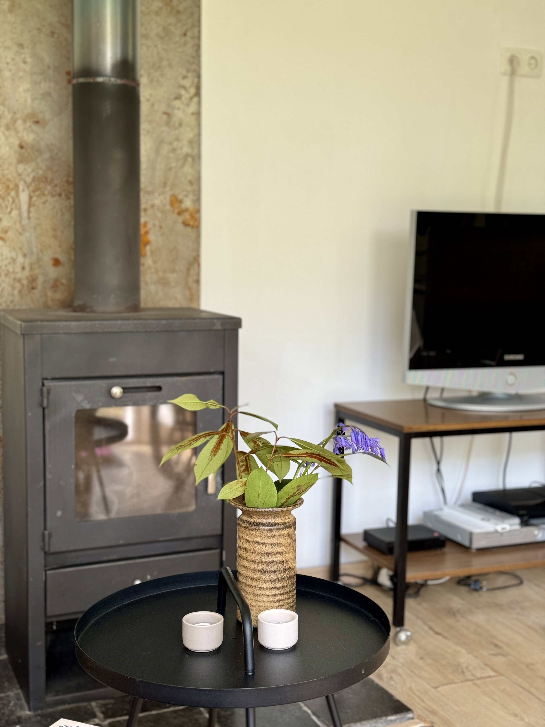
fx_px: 1008
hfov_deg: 30.3
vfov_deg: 39.7
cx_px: 272
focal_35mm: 48
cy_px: 364
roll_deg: -1.1
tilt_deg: -6.9
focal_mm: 6.76
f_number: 1.78
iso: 100
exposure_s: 1/66
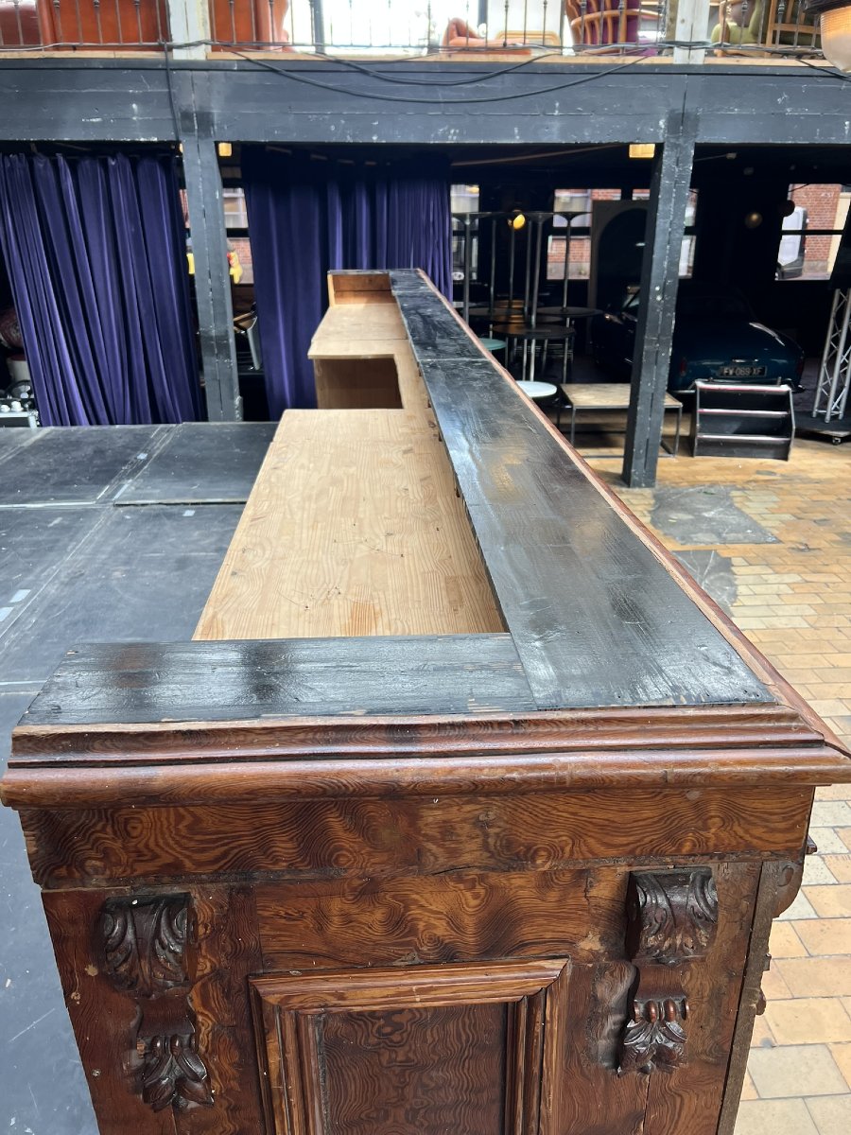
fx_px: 852
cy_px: 568
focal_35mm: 26
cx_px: 426
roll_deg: -0.3
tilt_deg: -22.5
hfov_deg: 53.1
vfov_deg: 67.3
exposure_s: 1/121
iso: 125
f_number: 1.5
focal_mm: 5.7
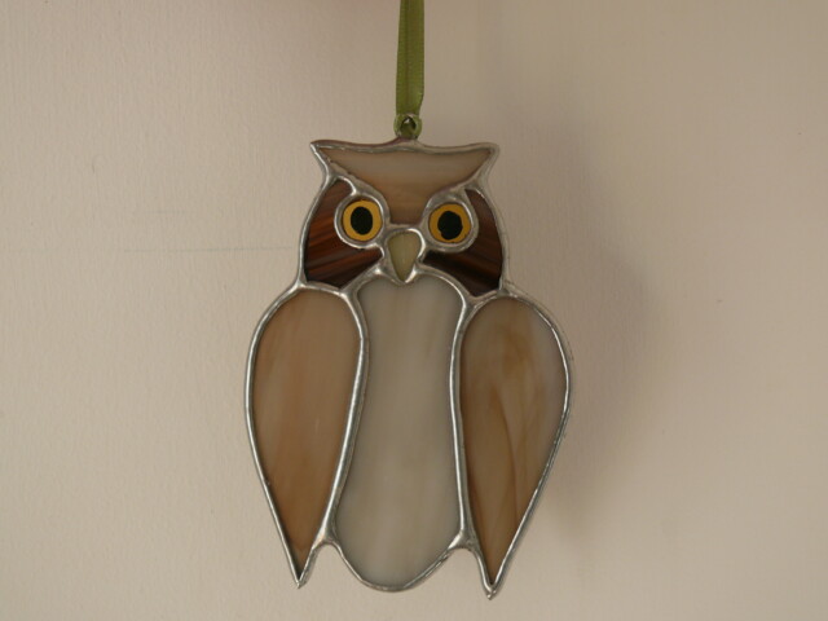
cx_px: 414
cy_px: 310
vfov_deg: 35.1
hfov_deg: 45.8
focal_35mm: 41
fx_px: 981
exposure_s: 1/125
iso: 100
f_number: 3.2
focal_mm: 8.3
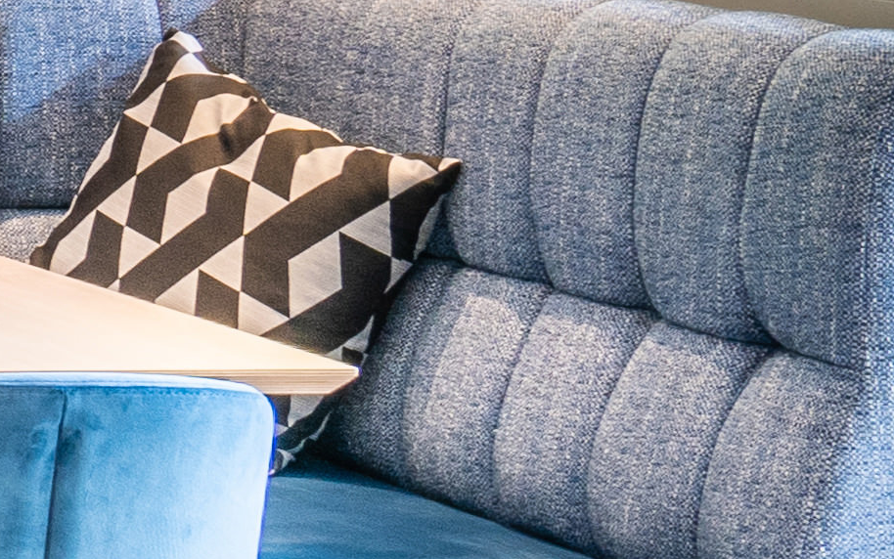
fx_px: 3875
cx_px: -1698
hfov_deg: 10.1
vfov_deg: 8.1
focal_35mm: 159
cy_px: -269
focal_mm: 24
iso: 200
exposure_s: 1/4
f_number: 14
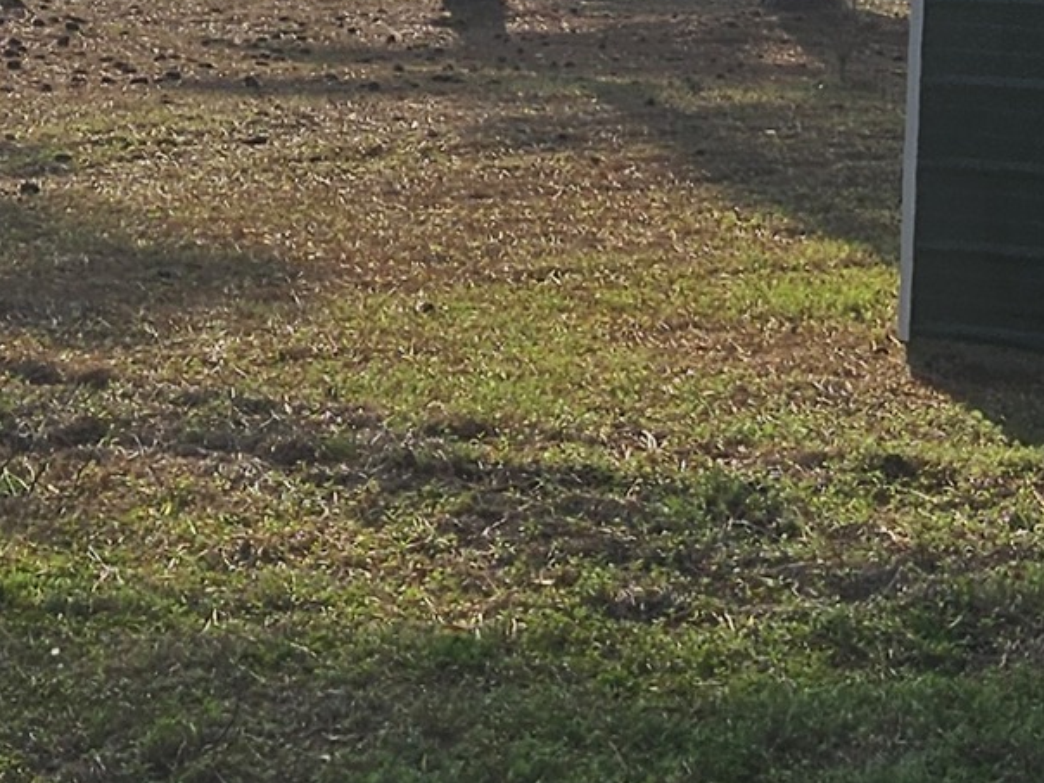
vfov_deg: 12.5
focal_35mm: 117
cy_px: -54
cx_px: 619
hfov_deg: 16.8
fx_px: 3529
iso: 25
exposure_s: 1/2679
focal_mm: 5.4
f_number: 1.8
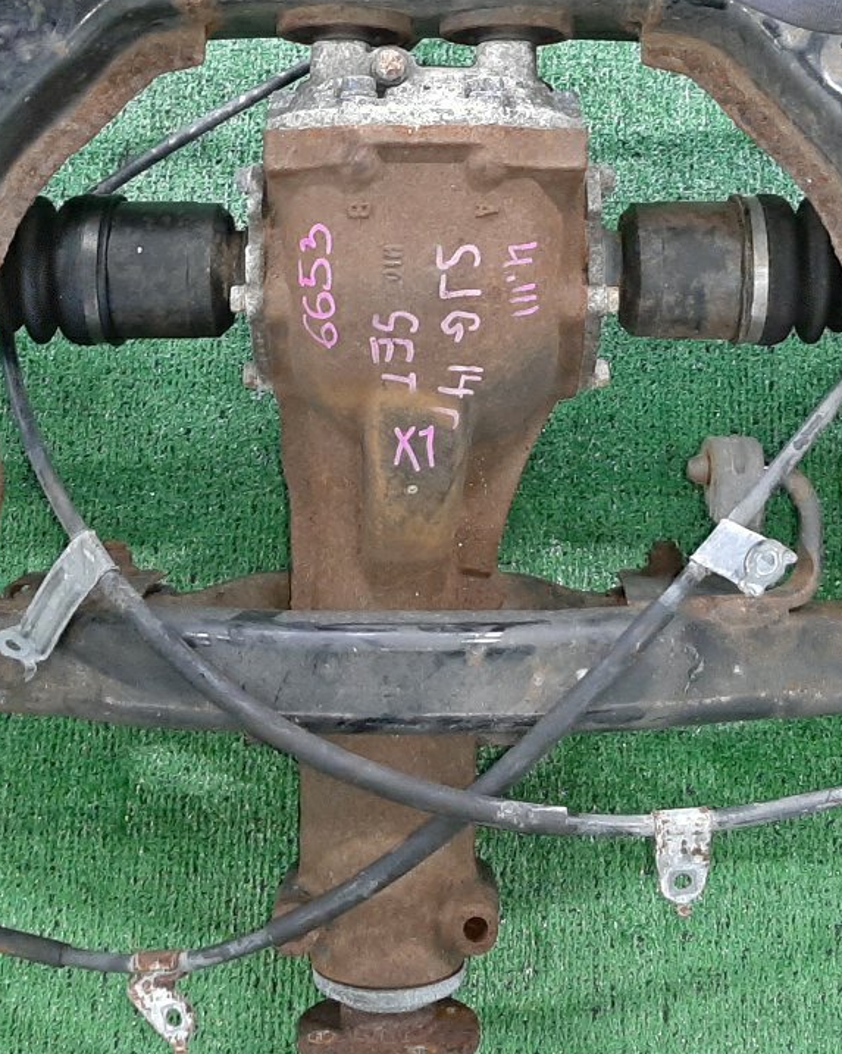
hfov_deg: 29.7
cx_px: 428
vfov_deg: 36.1
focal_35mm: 51
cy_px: 307
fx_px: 1590
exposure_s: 1/25
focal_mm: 3.93
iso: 282
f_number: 1.7
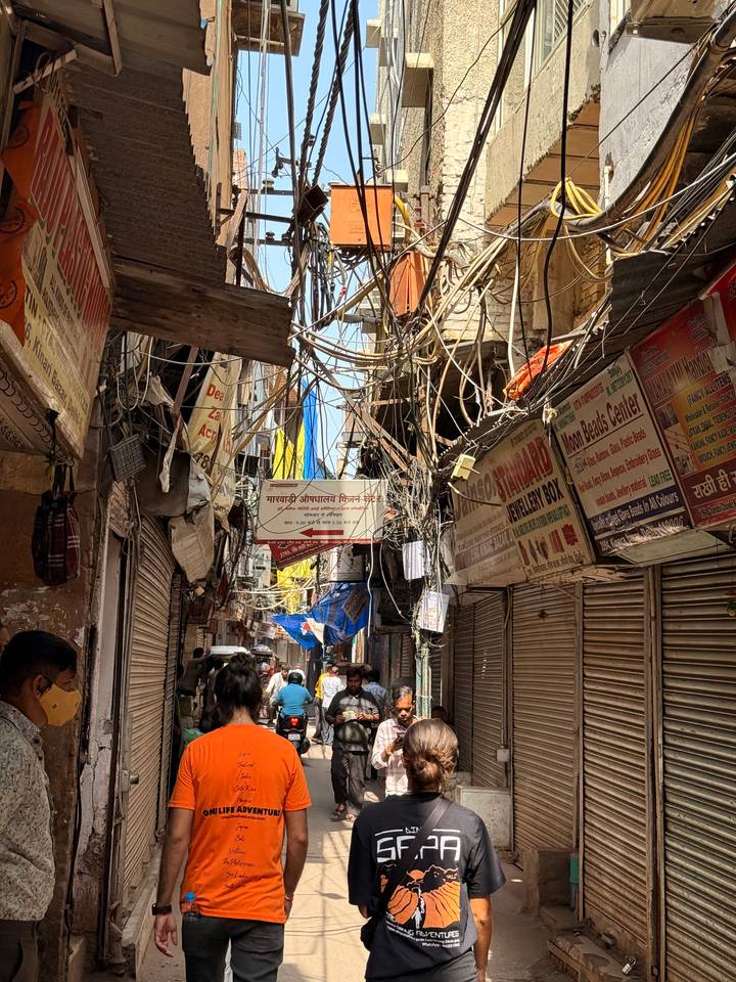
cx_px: 368
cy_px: 491
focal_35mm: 48
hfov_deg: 30.3
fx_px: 1361
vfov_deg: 39.7
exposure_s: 1/962
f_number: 1.78
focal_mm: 6.76
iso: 80
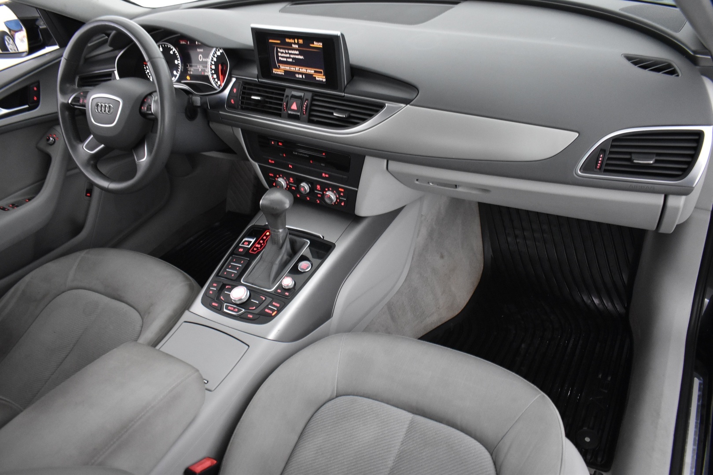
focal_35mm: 27
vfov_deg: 47.9
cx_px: 356
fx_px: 535
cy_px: 238
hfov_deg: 67.4
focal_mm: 18
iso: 2500
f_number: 3.5
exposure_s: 1/30
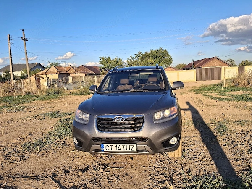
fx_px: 197
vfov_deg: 51.4
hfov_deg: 65.3
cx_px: 126
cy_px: 94
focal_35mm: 27
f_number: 1.8
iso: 20
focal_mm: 4
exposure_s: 1/385
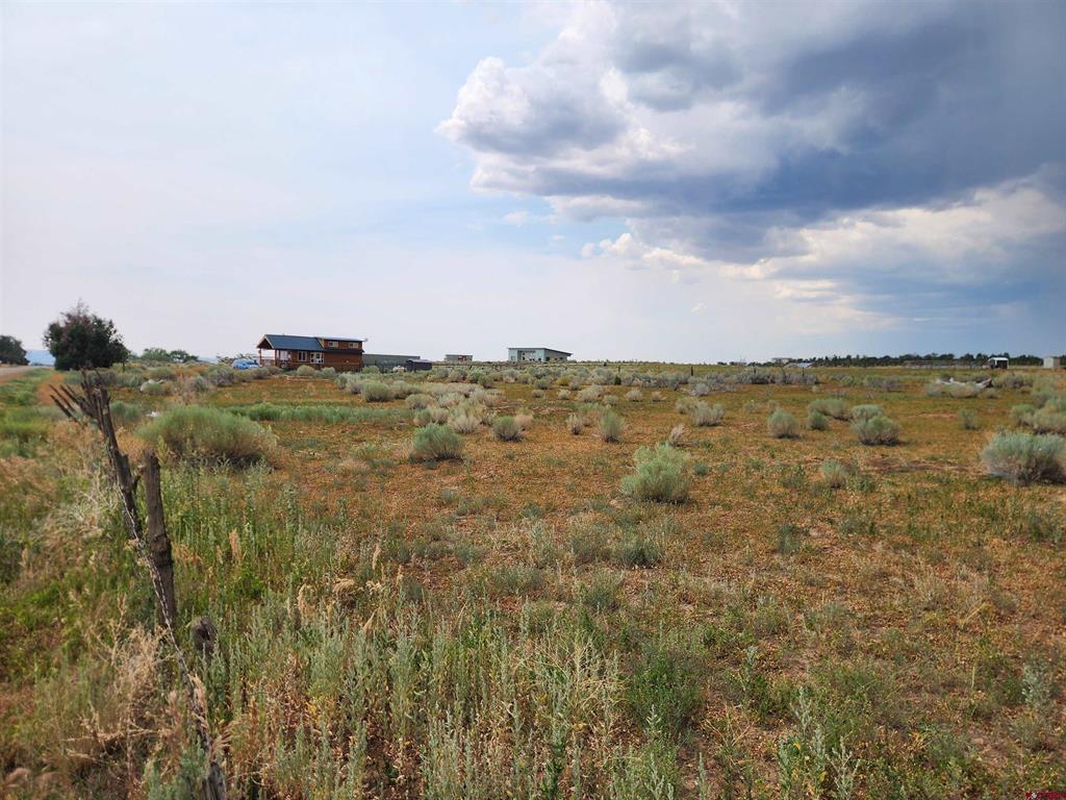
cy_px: 400
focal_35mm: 23
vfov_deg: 58.9
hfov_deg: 73.9
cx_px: 533
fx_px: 708
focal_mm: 5.4
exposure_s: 1/2210
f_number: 1.8
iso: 20
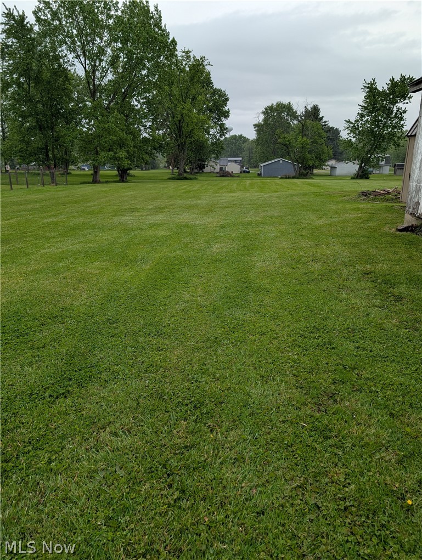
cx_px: 211
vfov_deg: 71.5
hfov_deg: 56.9
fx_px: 389
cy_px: 280
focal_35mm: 24
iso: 22
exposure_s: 1/222
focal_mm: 6.9
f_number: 1.68
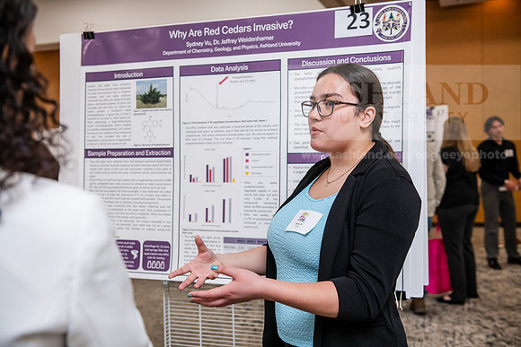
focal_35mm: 42
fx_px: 608
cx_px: 260
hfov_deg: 46.4
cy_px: 174
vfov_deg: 31.9
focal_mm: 42
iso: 1250
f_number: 3.5
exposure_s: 1/160
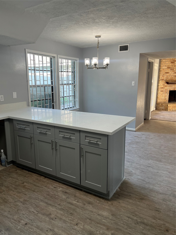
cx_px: 88
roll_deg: -0.2
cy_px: 118
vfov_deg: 67.3
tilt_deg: -11.6
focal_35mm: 26
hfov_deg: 53.1
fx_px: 176
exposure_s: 1/120
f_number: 1.6
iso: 80
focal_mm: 5.1
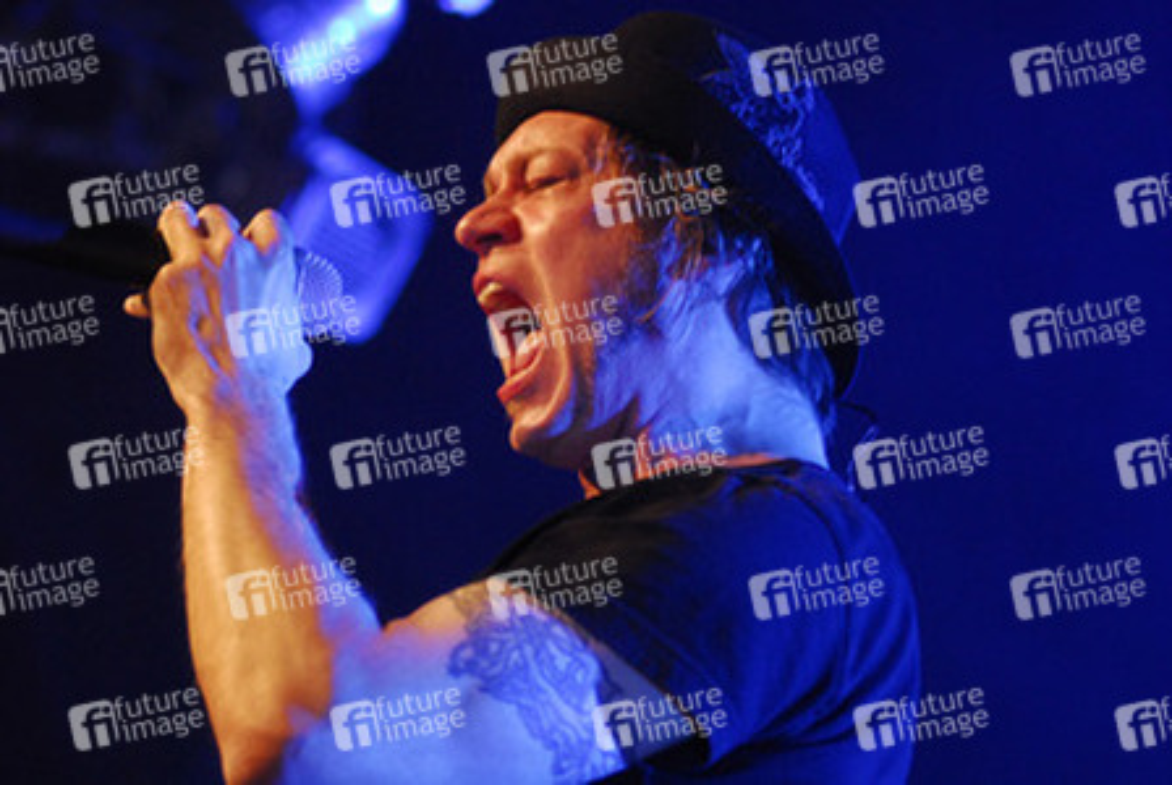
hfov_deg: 13.7
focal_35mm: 150
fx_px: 4890
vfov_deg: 9.2
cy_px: 392
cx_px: 586
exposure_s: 1/60
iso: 1000
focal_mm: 100
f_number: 2.8
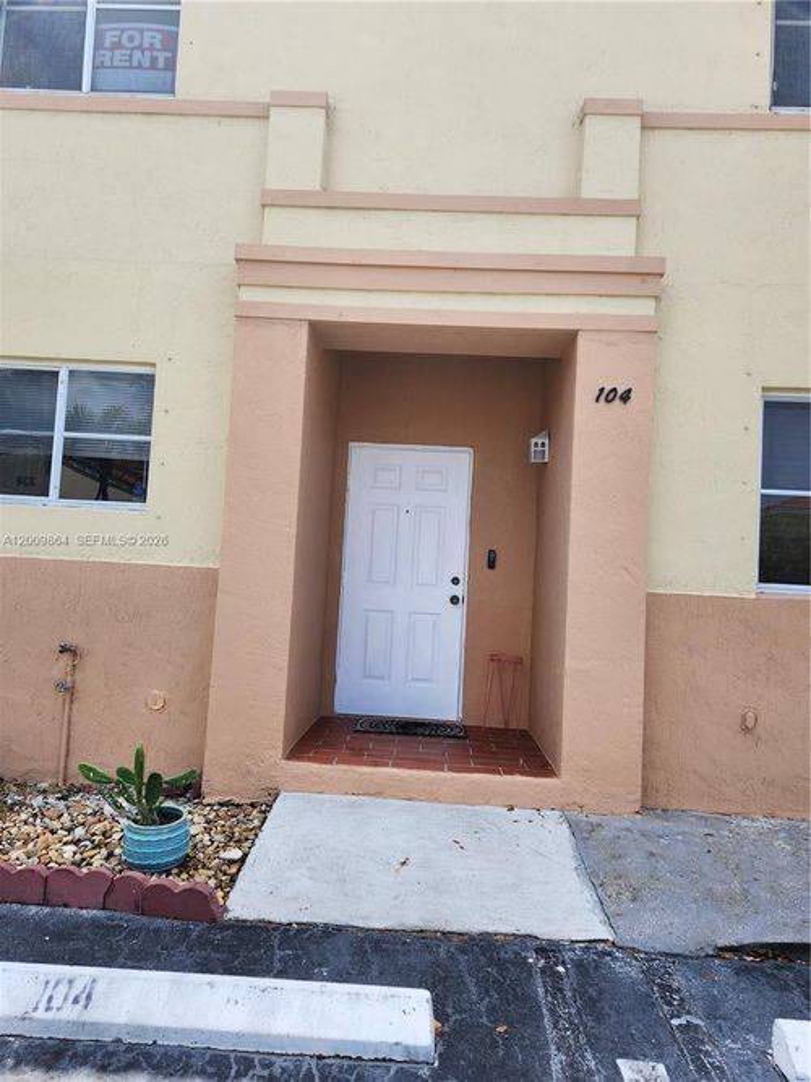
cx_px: 406
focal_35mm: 23
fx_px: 719
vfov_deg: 73.9
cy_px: 541
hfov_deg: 58.9
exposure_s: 1/724
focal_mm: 5.54
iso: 25
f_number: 1.8
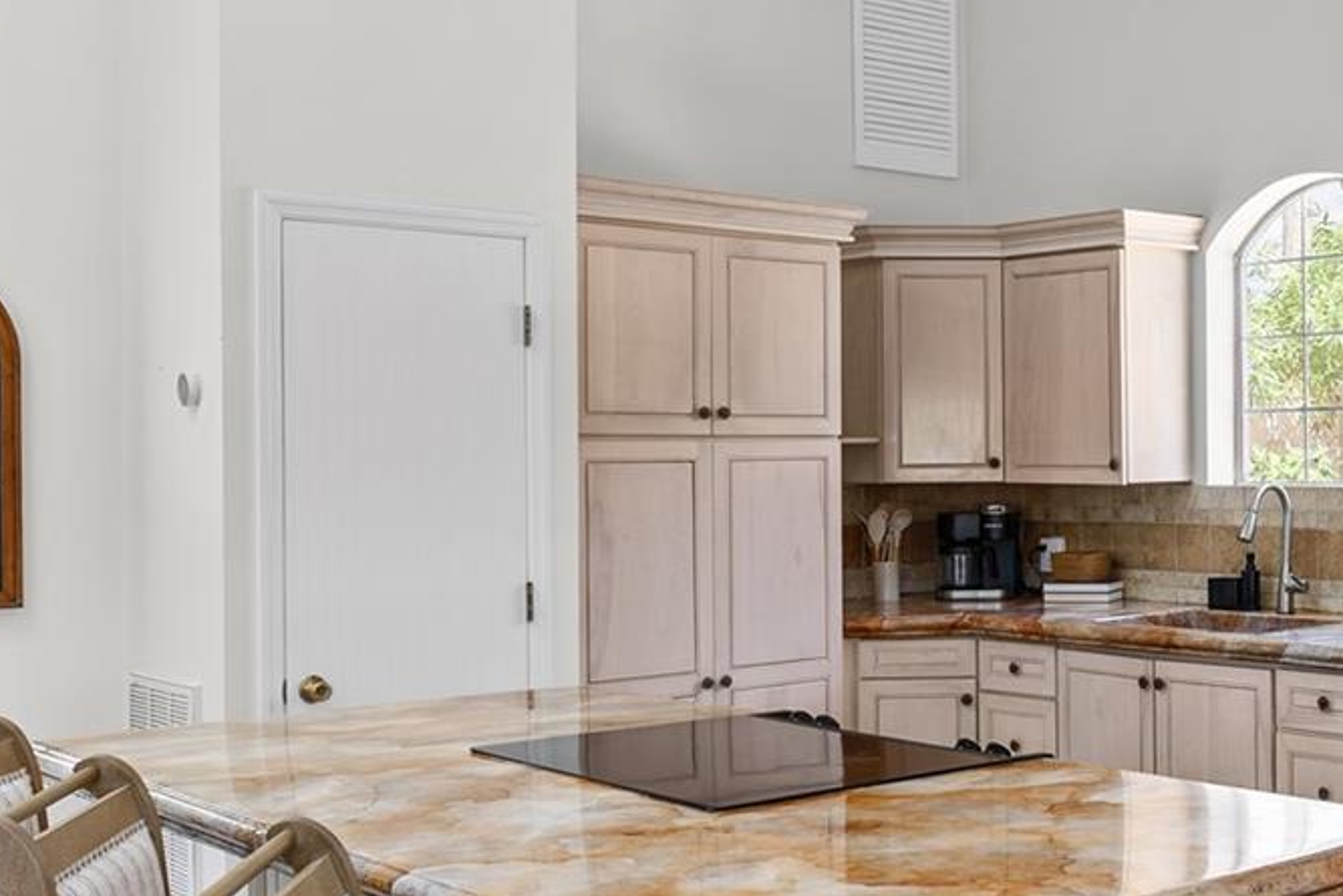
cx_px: 1363
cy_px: 491
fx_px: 1791
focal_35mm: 48
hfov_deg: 36.6
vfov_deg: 28.1
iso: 100
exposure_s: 1/1.25
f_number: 8
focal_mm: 20
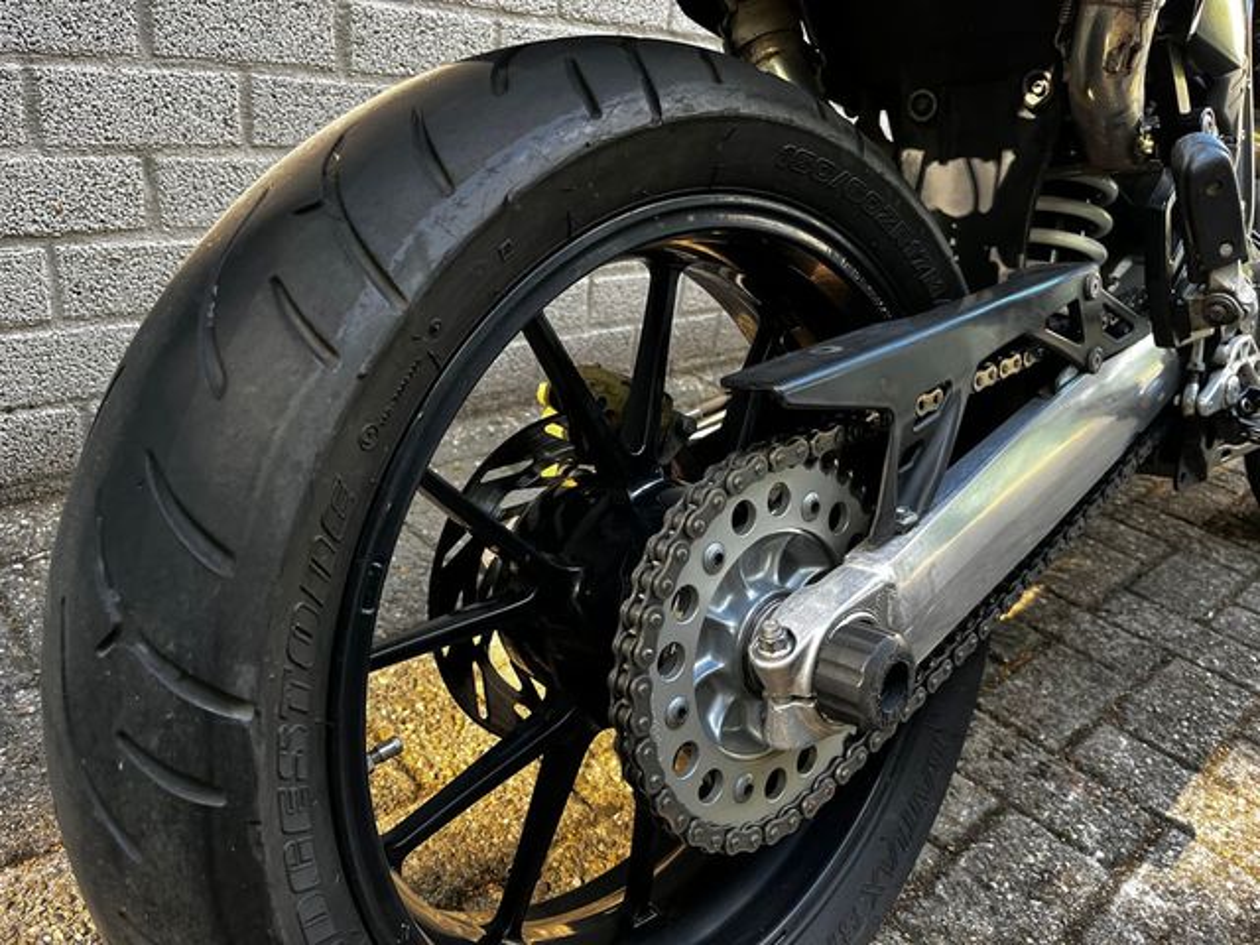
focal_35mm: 26
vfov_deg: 53.1
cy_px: 472
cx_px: 630
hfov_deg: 67.3
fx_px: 946
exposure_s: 1/121
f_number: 1.6
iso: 100
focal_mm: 5.1
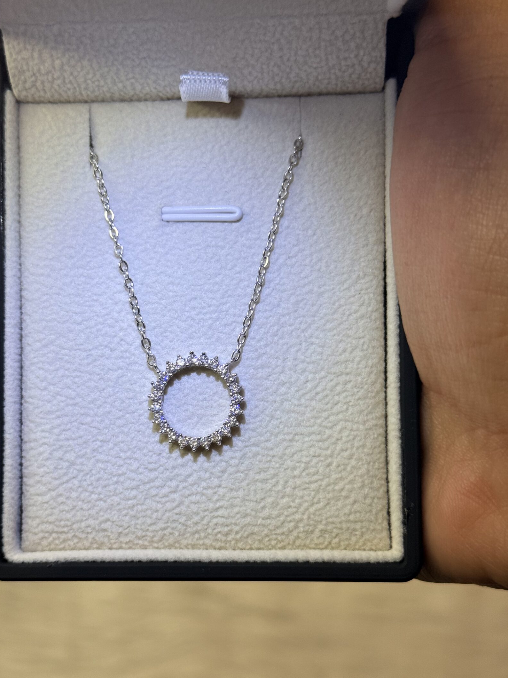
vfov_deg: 33.2
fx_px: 1135
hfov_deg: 25.2
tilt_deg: -47.9
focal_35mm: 58
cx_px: 205
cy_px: 367
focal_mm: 6.76
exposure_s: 1/100
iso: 64
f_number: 1.78
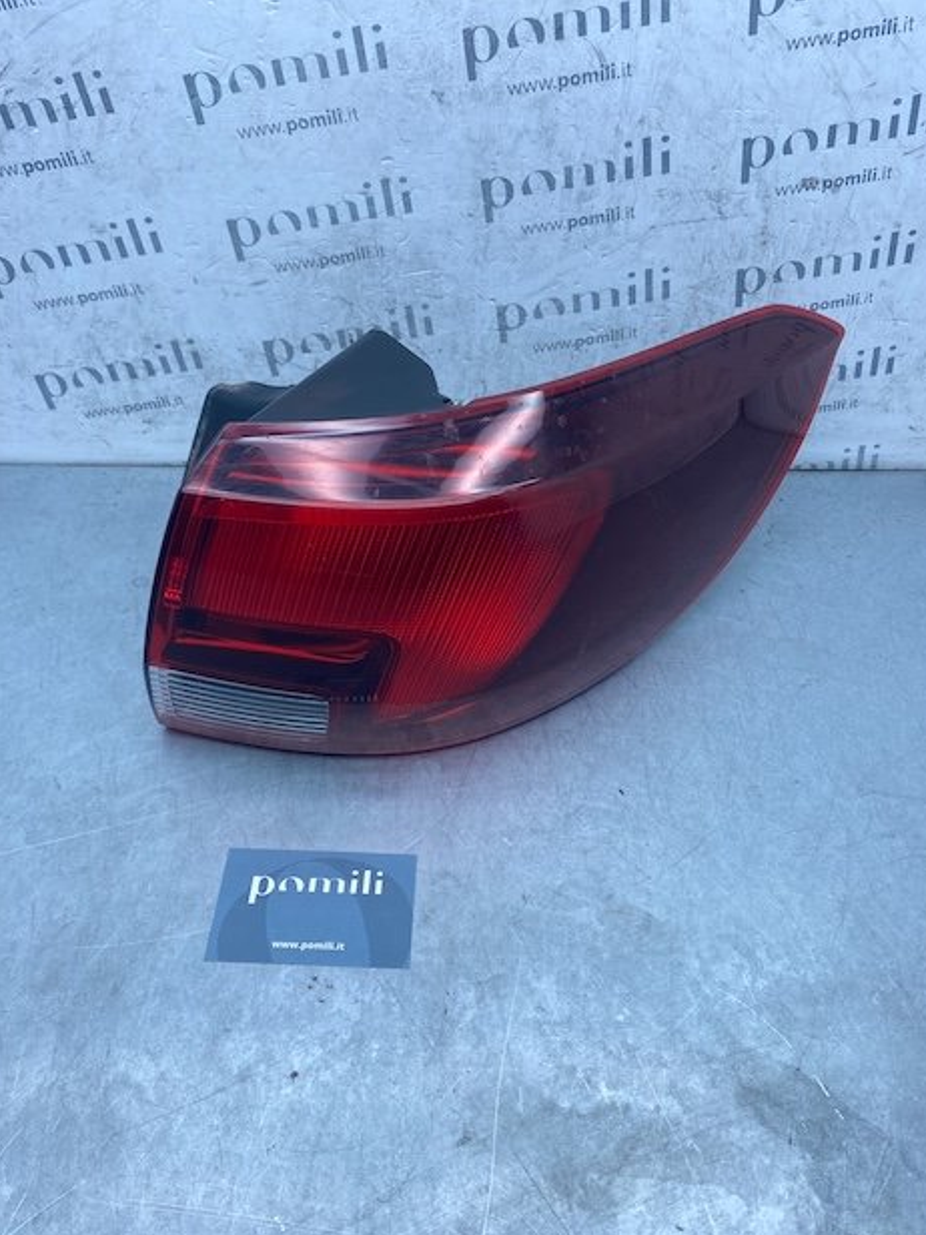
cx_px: 475
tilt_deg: -42.9
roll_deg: -4.3
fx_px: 963
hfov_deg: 51.3
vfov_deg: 65.3
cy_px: 605
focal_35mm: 27
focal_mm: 4.25
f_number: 1.8
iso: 32
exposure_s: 1/640
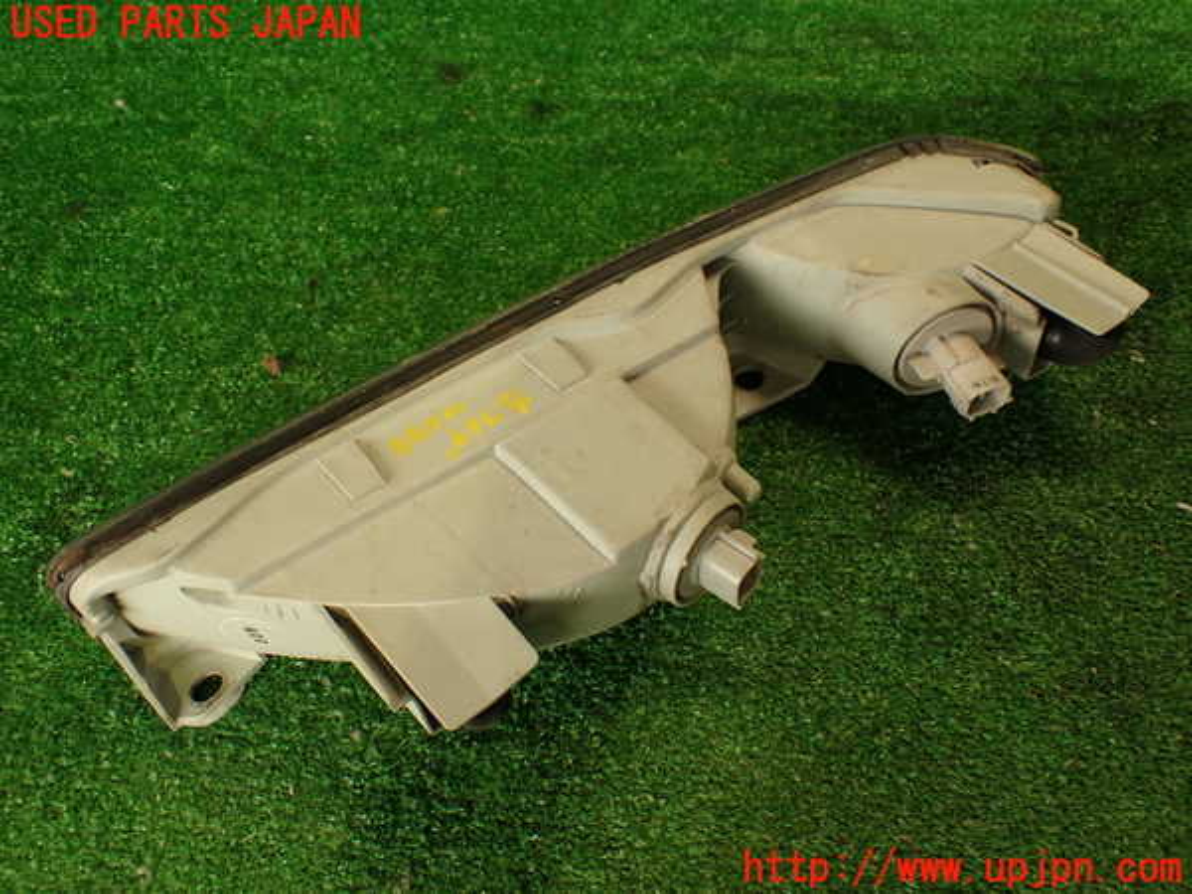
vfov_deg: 46.8
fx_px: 1033
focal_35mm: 30
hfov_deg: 60.0
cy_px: 447
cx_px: 596
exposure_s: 1/60
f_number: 2.3
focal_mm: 5.4
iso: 200
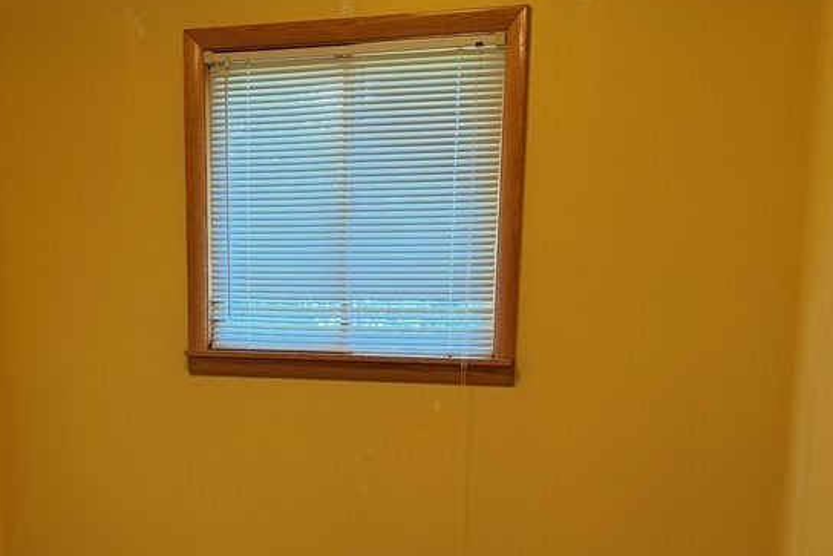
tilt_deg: -8.8
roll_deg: -1.5
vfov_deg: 27.9
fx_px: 1088
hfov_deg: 41.8
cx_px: 355
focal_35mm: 47
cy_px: 473
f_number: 1.78
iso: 160
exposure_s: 1/120
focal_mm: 6.76
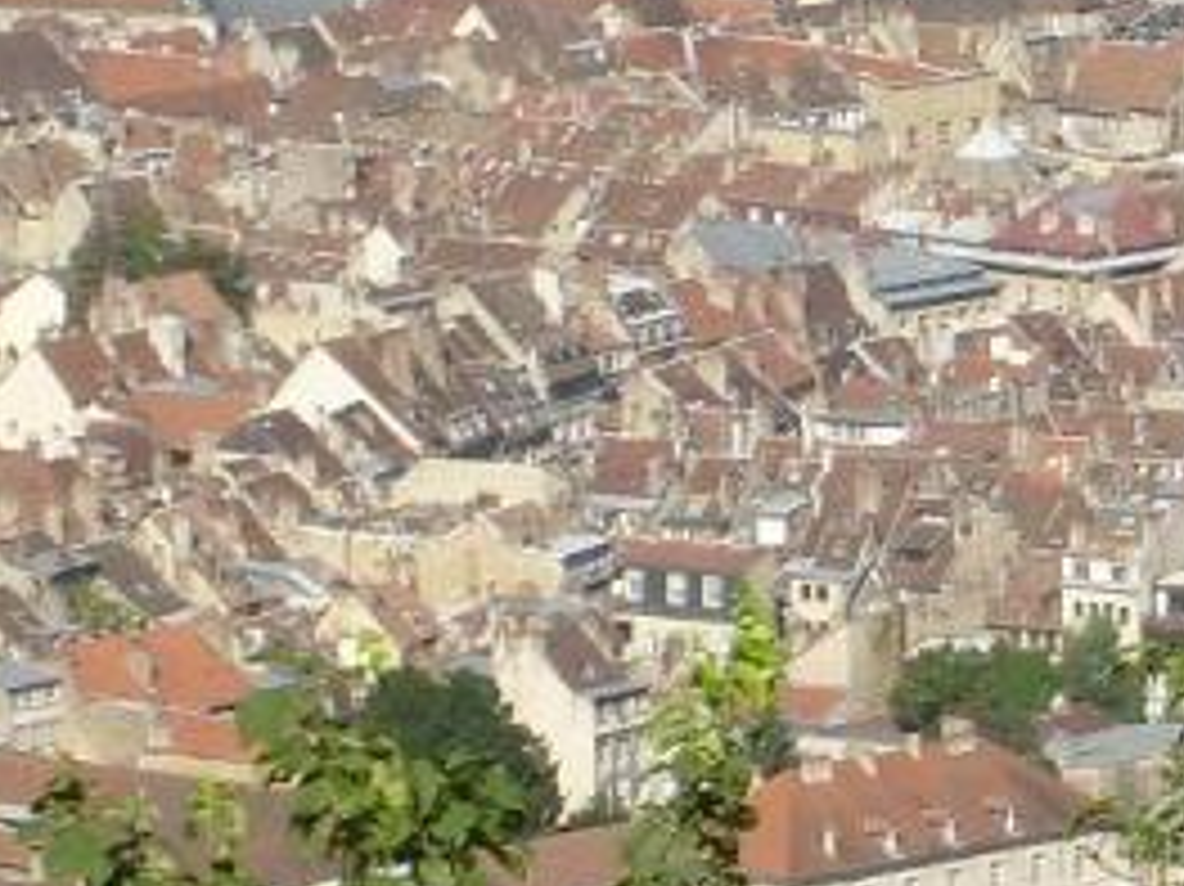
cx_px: 1279
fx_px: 14120
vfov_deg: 3.6
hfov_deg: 4.8
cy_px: 364
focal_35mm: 413
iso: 80
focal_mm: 17.4
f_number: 4.9
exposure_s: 1/750
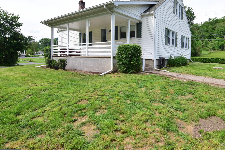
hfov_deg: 78.4
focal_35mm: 22
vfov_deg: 57.7
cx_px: 137
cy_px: 61
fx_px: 135
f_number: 10
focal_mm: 11
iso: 250
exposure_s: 1/400
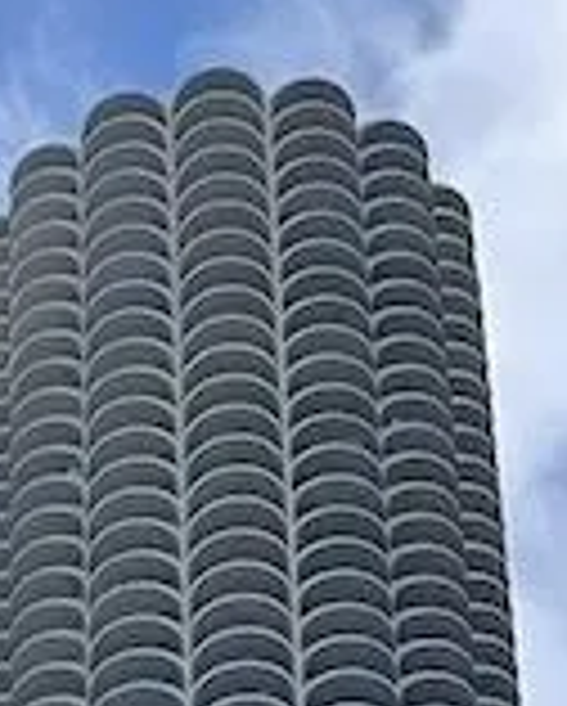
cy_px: 1560
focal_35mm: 119
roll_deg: -0.4
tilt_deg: +22.8
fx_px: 2491
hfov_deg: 12.8
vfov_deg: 13.1
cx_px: -22
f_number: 1.78
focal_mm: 6.86
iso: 80
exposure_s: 1/2110
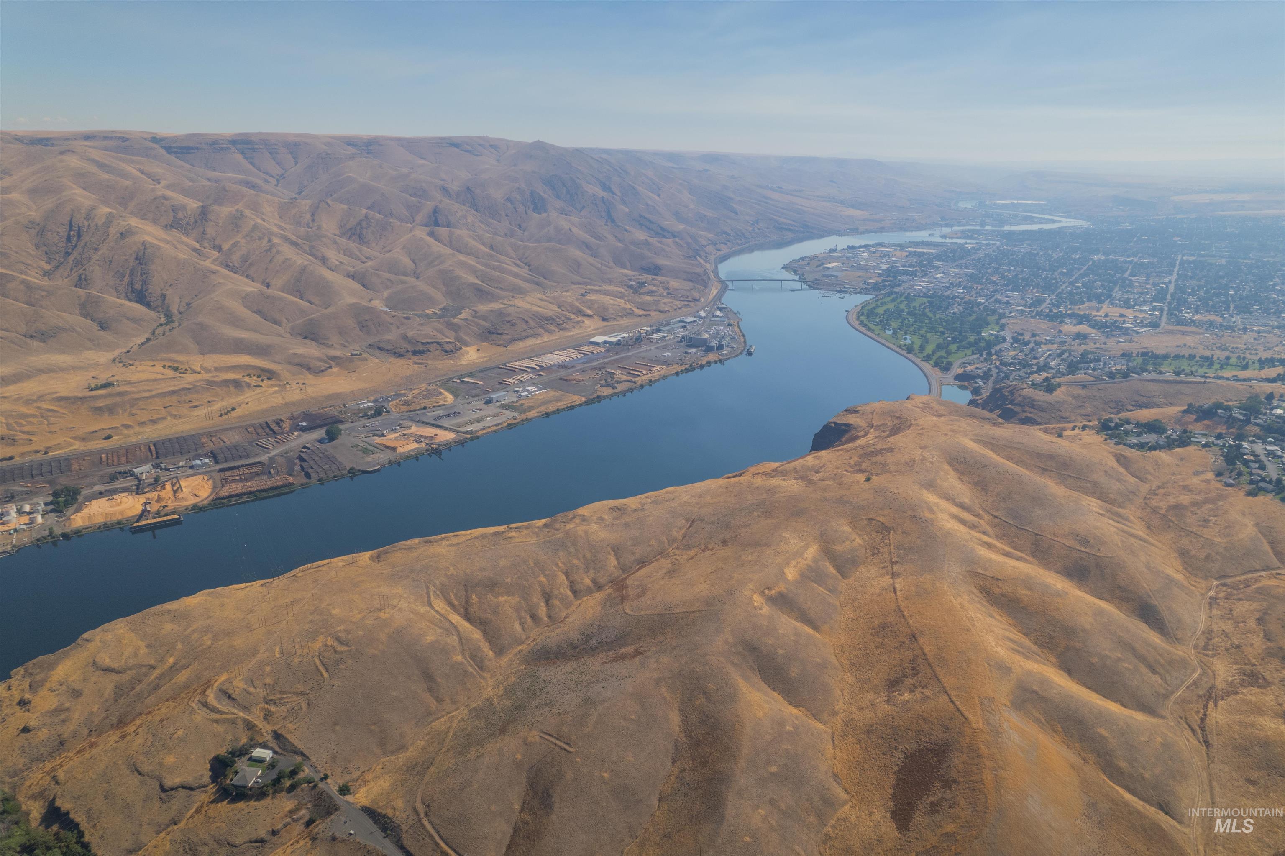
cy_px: 428
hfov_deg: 78.6
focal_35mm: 22
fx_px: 785
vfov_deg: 57.2
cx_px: 642
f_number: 2.8
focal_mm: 8.38
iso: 130
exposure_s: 1/120
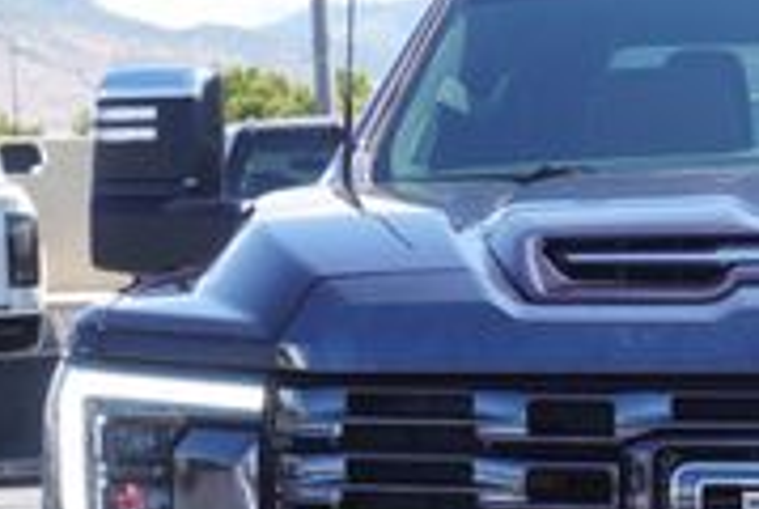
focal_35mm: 145
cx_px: 852
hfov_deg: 13.8
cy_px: 670
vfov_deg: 9.3
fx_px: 3058
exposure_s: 1/125
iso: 100
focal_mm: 27
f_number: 6.3
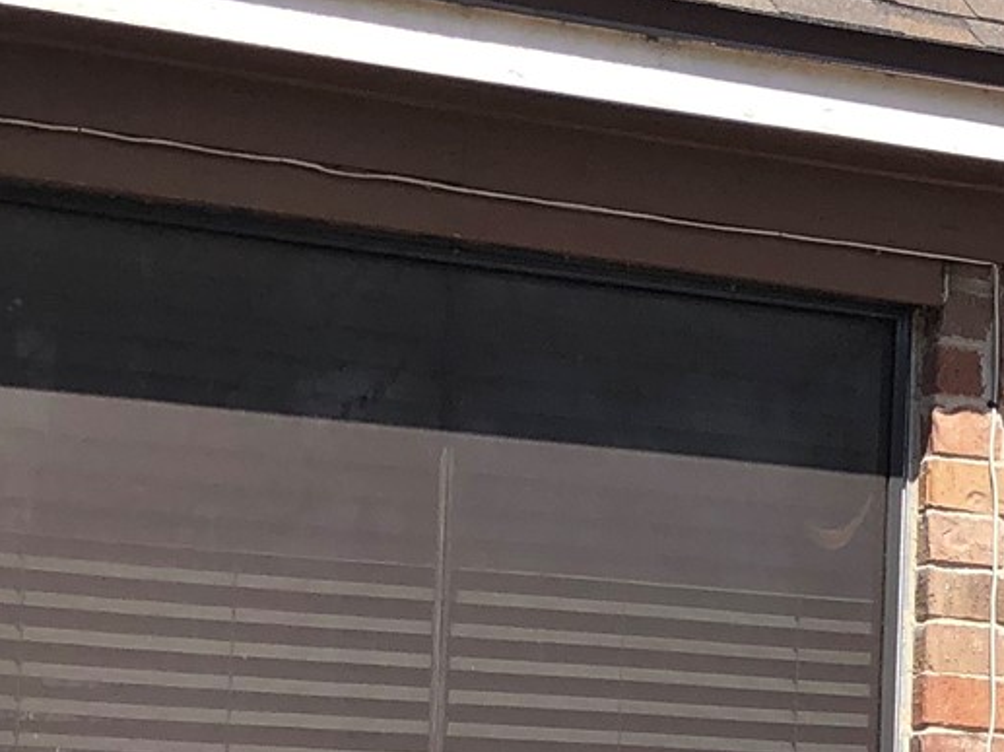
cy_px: 958
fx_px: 3217
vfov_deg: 12.9
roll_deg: -1.3
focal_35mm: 111
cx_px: 1860
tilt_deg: +1.5
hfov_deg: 15.1
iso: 20
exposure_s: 1/1453
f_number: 1.8
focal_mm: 4
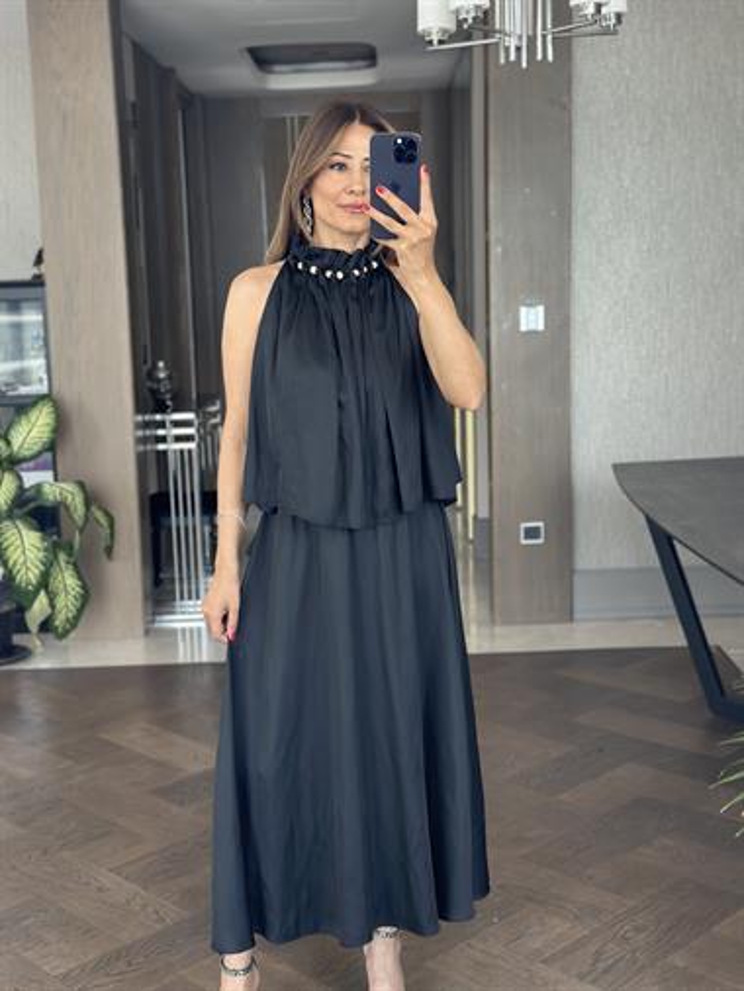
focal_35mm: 48
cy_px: 496
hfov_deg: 30.3
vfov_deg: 39.6
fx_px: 1374
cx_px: 372
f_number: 1.78
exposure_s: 1/121
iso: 125
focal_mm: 6.86
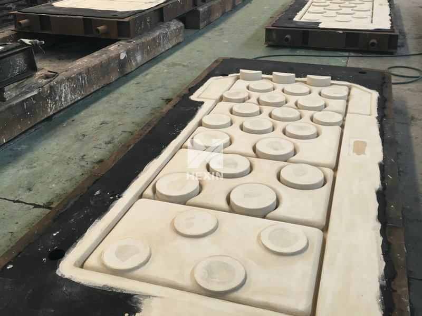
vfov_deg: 48.2
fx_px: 354
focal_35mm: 29
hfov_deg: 61.7
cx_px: 211
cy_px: 158
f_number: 2.2
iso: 25
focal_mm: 4.15
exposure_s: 1/33
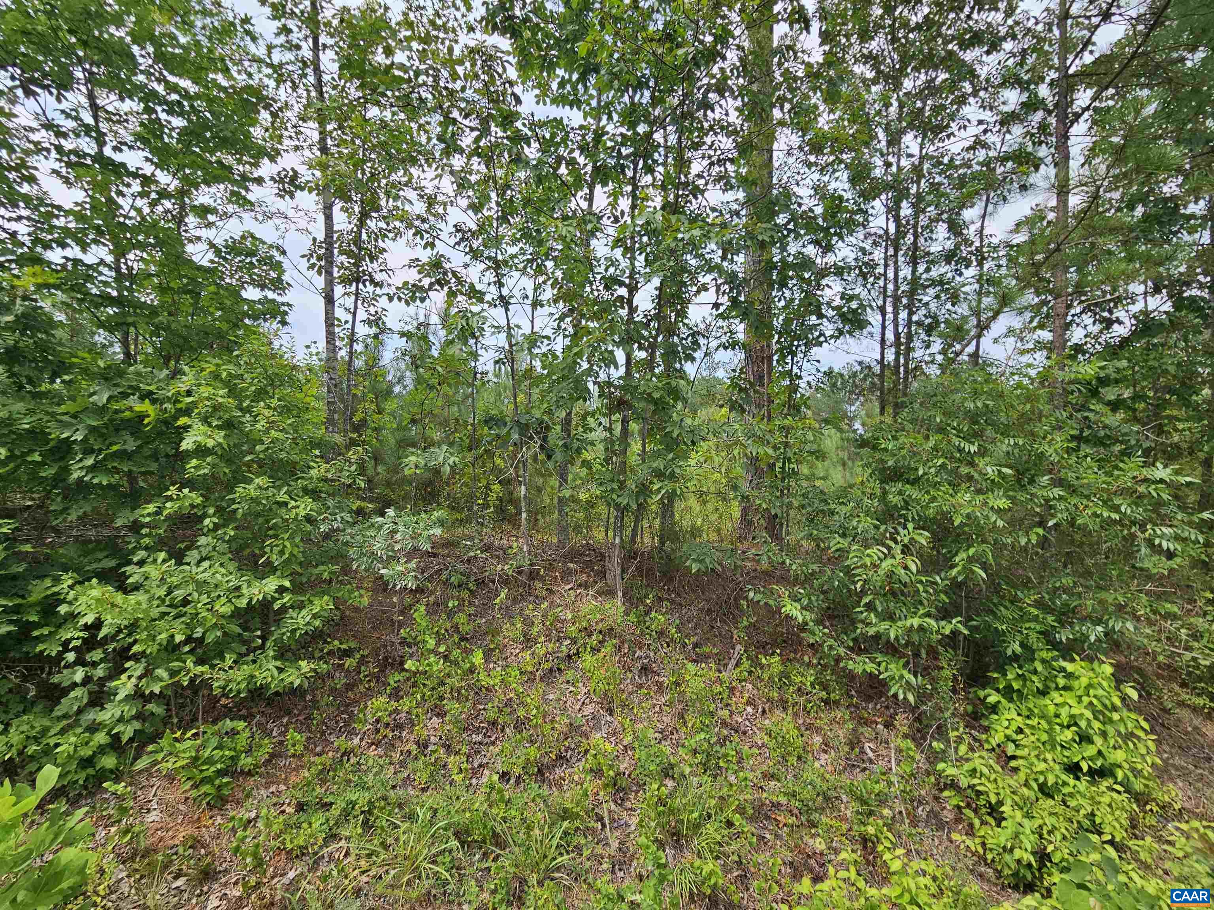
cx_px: 607
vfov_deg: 89.9
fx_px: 456
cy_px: 455
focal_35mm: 13
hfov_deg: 106.2
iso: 50
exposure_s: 1/799
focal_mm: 2.2
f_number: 2.2
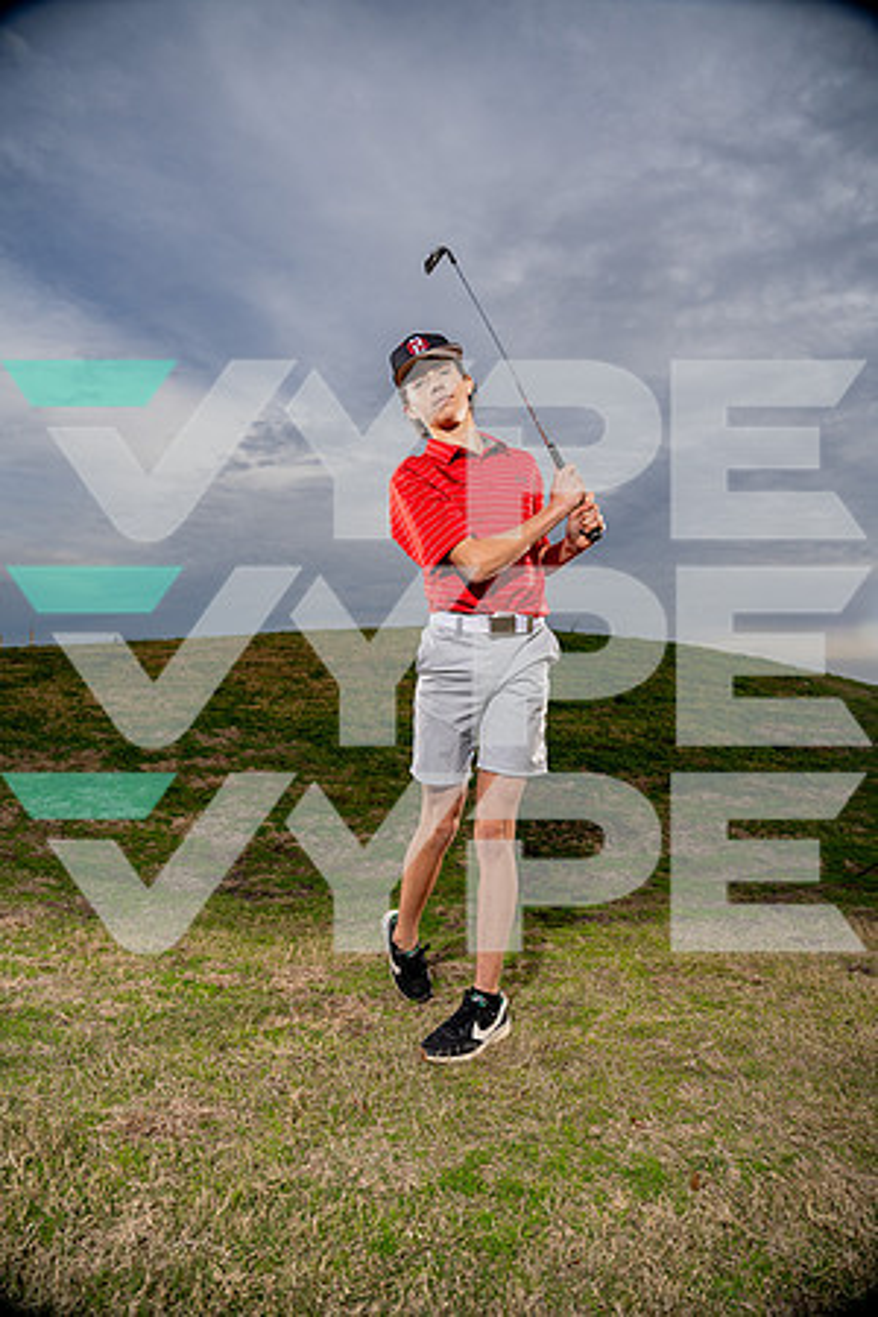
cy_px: 658
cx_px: 439
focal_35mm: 20
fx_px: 732
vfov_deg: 84.0
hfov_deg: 61.9
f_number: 4
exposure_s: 1/1000
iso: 100
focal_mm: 20
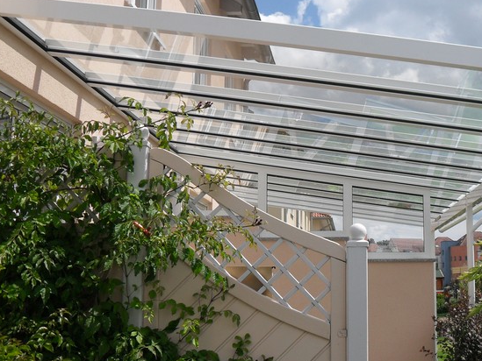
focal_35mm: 51
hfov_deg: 37.1
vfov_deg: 28.6
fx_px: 710
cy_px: 167
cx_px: 325
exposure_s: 1/250
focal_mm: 6.2
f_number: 8.9
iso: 100
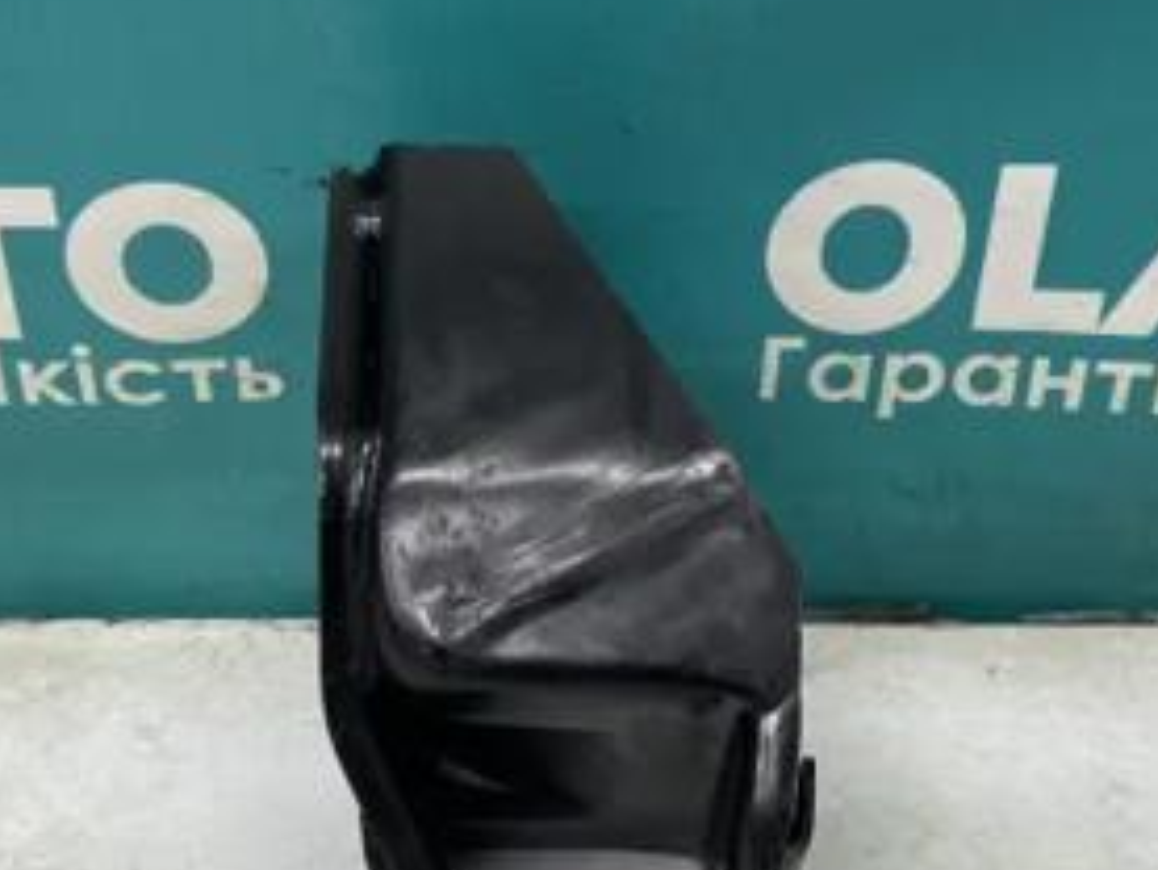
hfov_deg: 32.1
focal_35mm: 60
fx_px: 2008
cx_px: 514
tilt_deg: -40.4
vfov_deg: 24.4
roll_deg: +0.2
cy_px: 468
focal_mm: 4.25
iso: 100
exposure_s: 1/100
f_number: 1.8
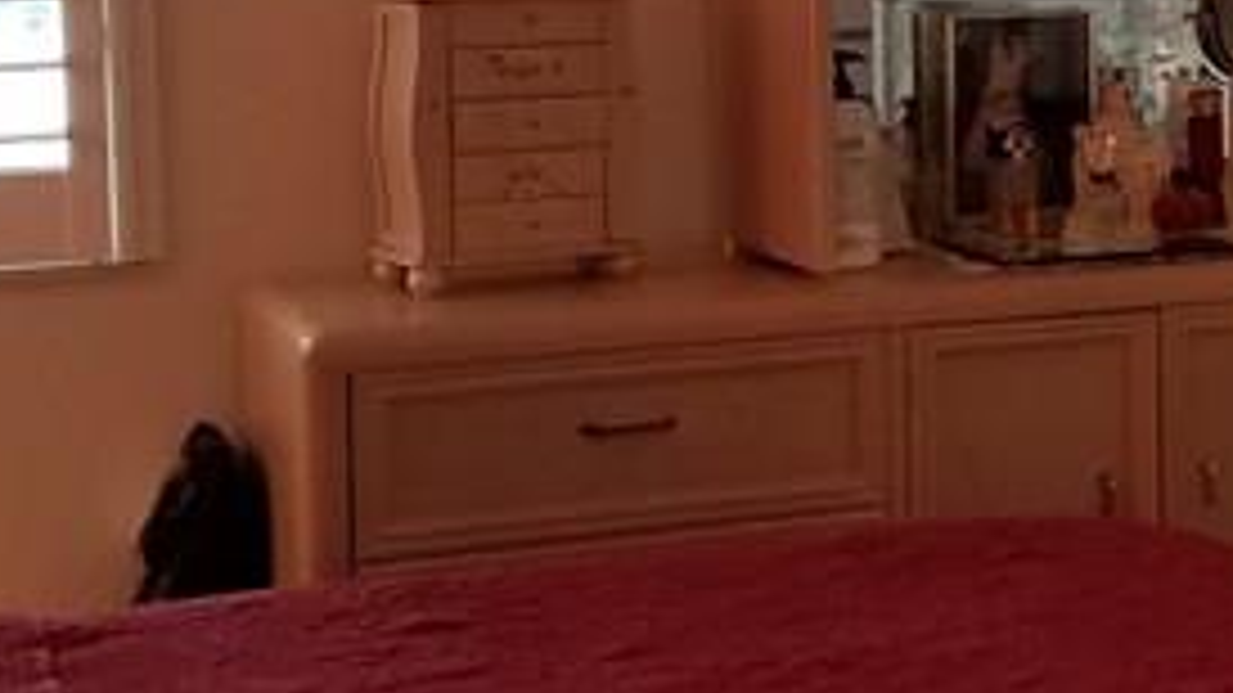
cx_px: 1368
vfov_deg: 11.3
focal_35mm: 106
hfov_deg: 19.3
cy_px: -58
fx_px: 3465
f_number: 1.7
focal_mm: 4.2
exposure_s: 1/60
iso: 80
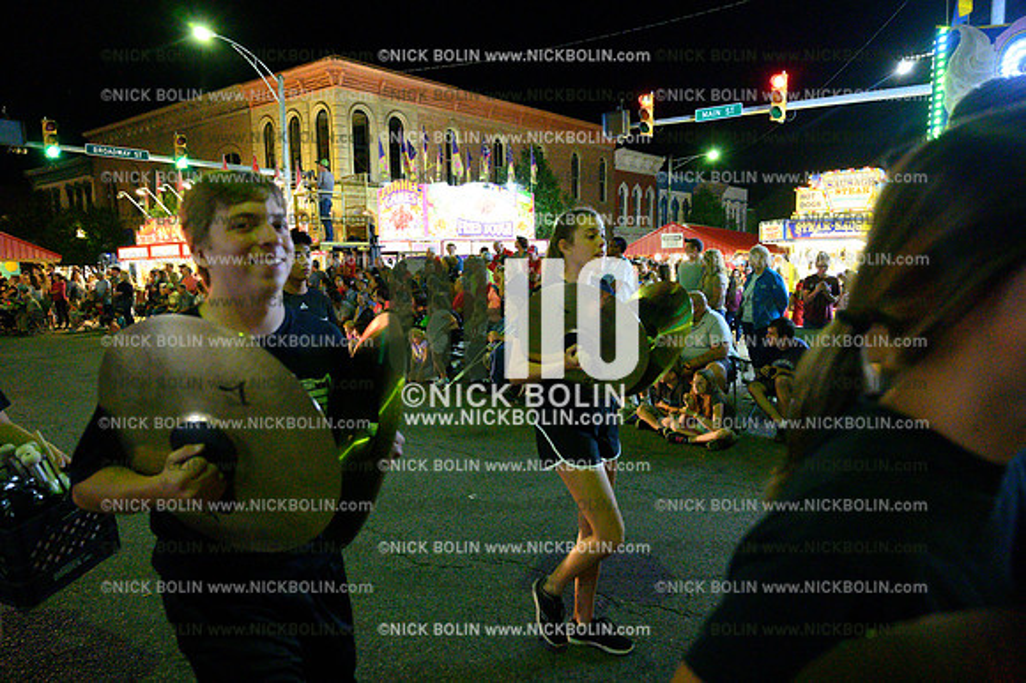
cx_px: 513
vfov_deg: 53.1
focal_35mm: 24
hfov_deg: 73.8
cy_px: 342
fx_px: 684
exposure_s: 1/400
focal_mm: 24
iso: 32000
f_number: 4
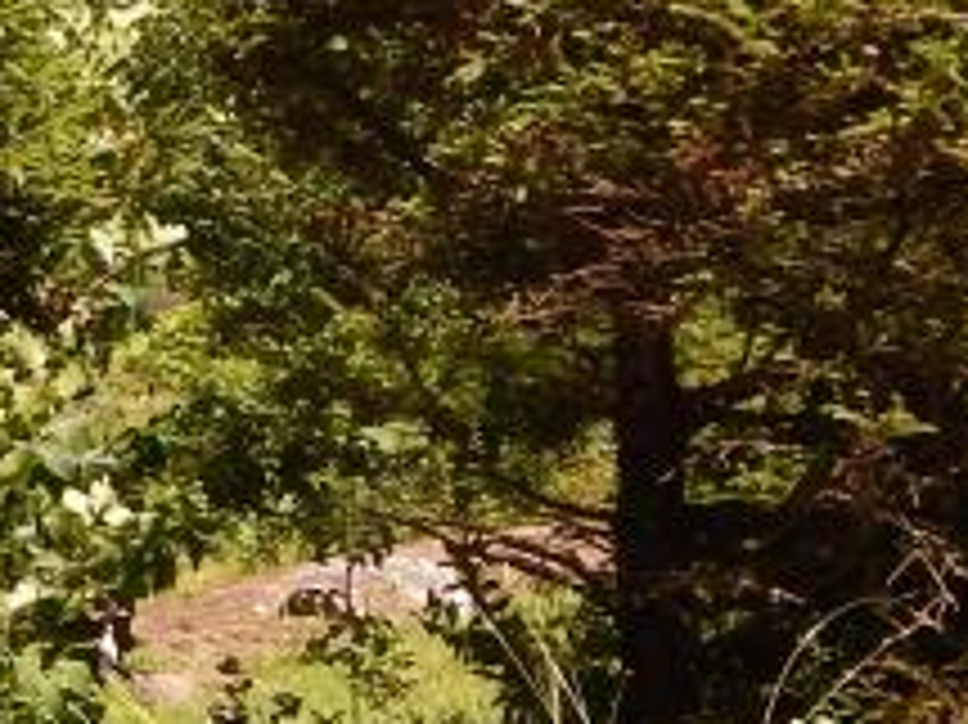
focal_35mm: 181
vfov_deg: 8.2
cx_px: -626
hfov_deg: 10.4
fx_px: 5059
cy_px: 94
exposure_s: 1/640
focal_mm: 6.8
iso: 125
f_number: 3.4
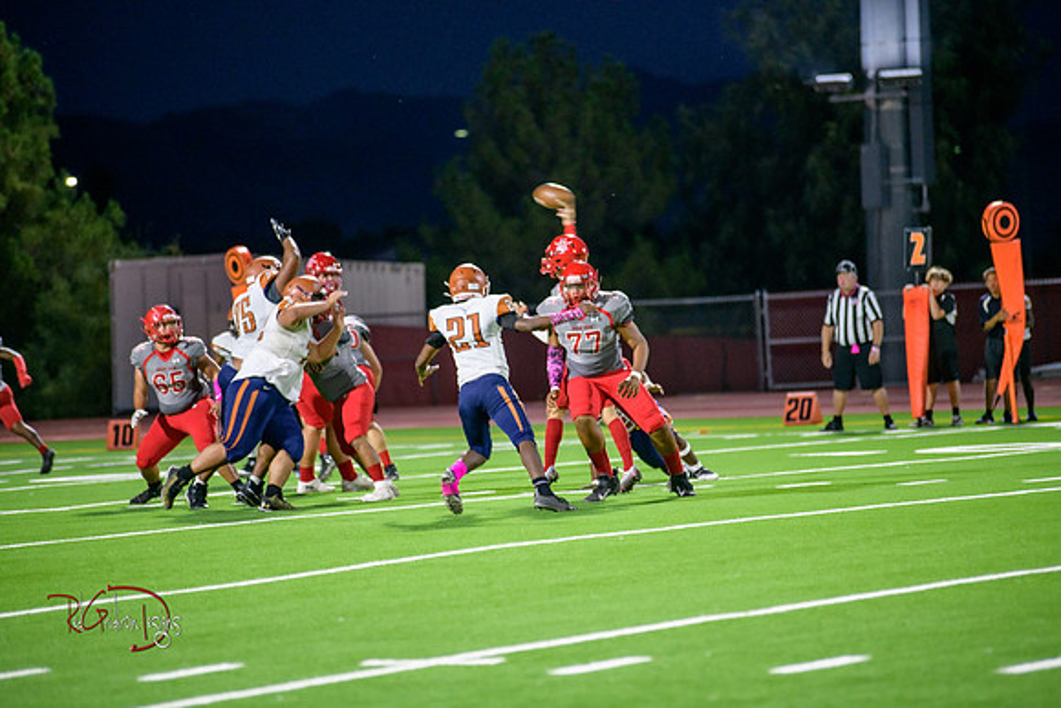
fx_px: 5896
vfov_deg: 6.9
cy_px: 354
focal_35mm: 200
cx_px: 530
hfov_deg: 10.3
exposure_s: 1/250
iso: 1600
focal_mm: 200
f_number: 2.8
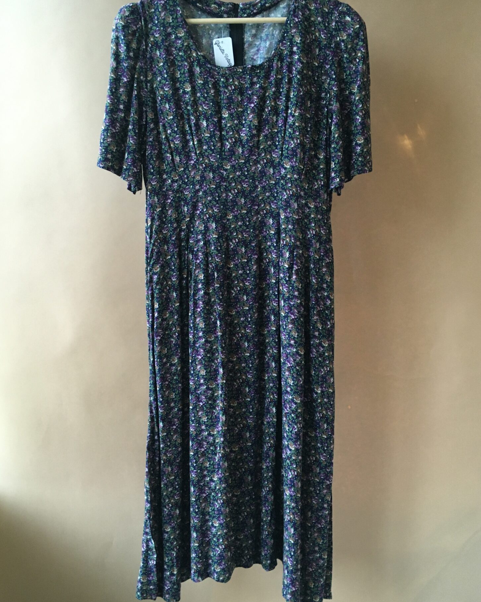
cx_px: 244
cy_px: 298
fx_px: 570
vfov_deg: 55.7
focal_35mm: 32
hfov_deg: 45.8
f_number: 2.2
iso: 125
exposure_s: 1/30
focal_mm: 4.15
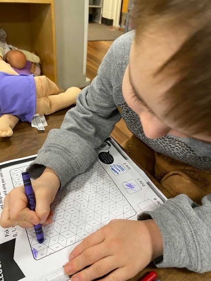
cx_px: 106
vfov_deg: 67.3
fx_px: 211
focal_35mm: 26
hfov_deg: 53.1
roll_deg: -5.4
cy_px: 140
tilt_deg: -36.2
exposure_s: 1/60
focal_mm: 4.25
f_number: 1.8
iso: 125
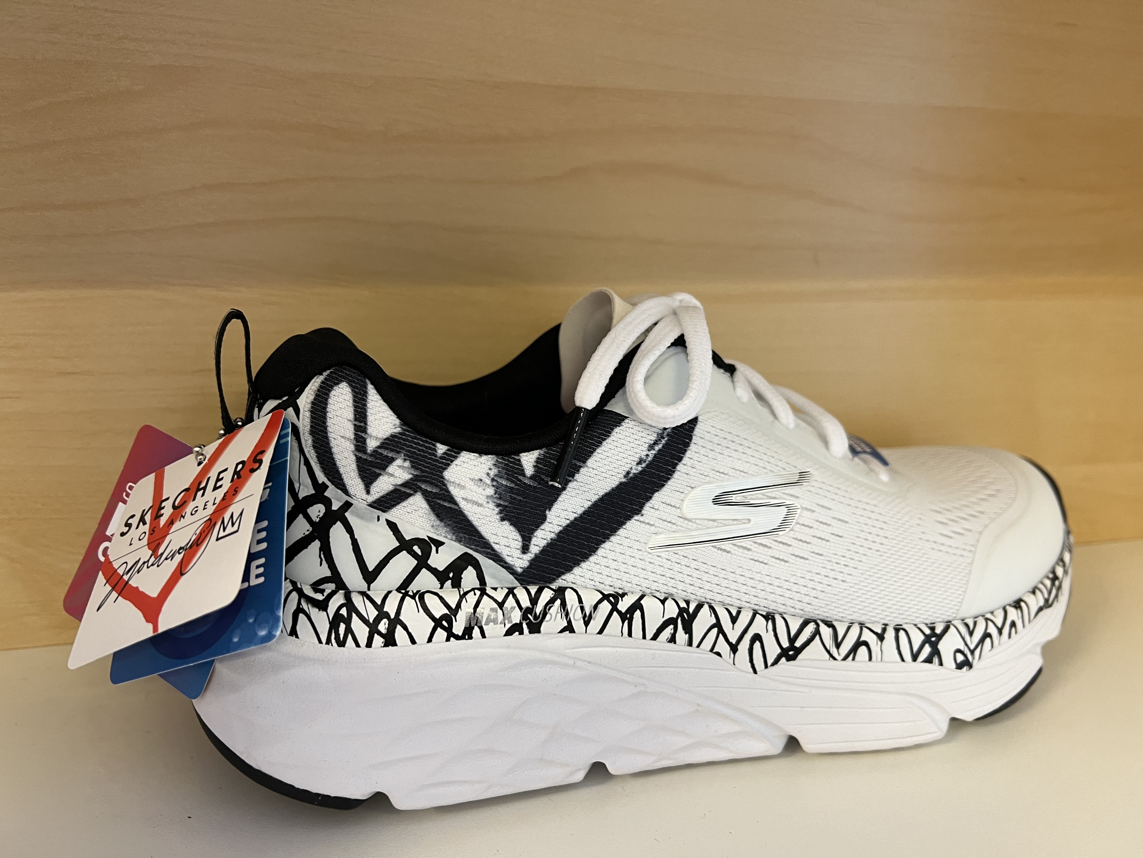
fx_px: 859
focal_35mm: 26
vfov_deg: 53.1
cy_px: 429
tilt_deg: -15.6
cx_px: 572
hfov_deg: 67.3
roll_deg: -0.9
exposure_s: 1/50
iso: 125
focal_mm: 5.7
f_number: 1.5
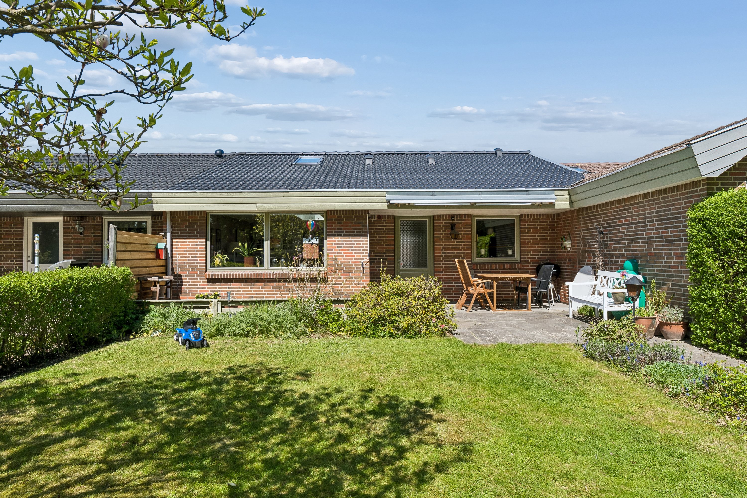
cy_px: 249
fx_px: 529
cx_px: 374
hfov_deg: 70.4
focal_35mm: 26
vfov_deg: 50.4
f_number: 8
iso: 250
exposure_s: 1/640
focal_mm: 17
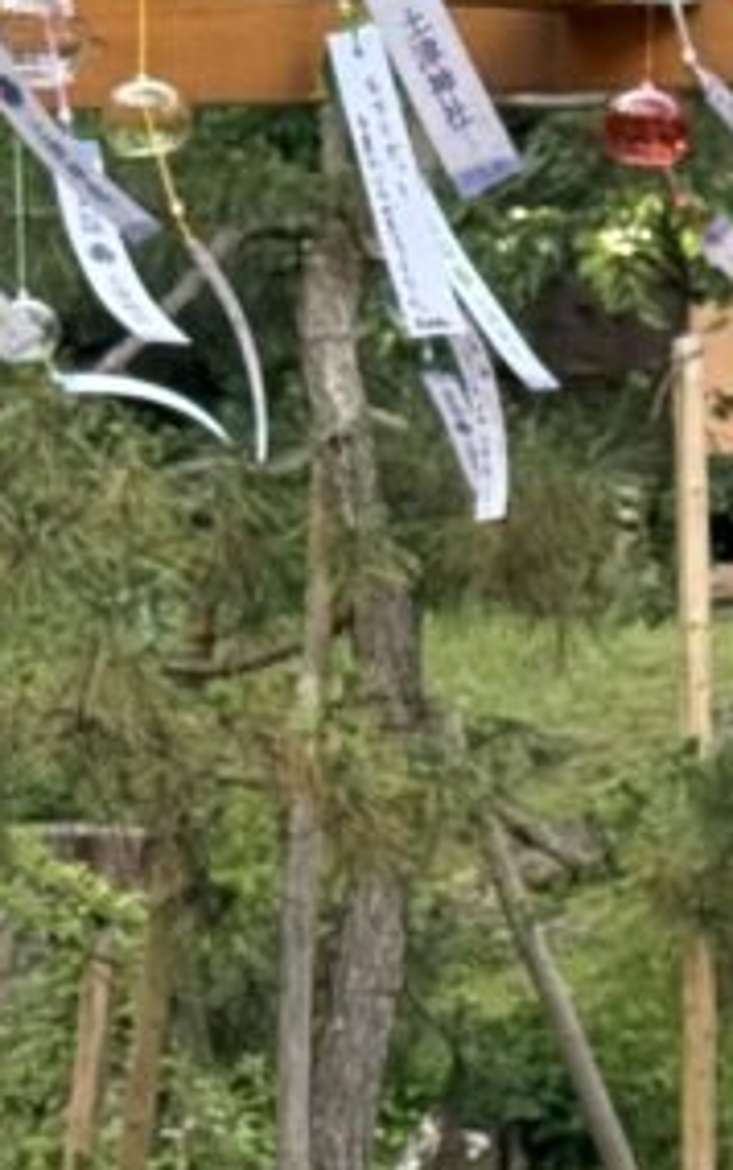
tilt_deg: +8.0
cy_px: 206
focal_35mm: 229
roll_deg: -1.3
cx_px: 1528
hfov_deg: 5.6
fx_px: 7305
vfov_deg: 9.1
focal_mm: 6.76
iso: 80
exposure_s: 1/386
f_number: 1.78
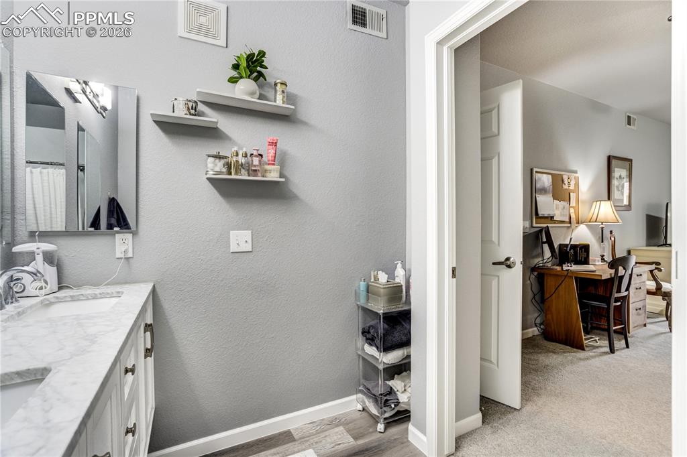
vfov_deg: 73.7
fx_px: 305
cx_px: 344
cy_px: 228
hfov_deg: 96.8
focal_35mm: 16
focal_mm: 16
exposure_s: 1/13
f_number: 7.1
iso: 1250
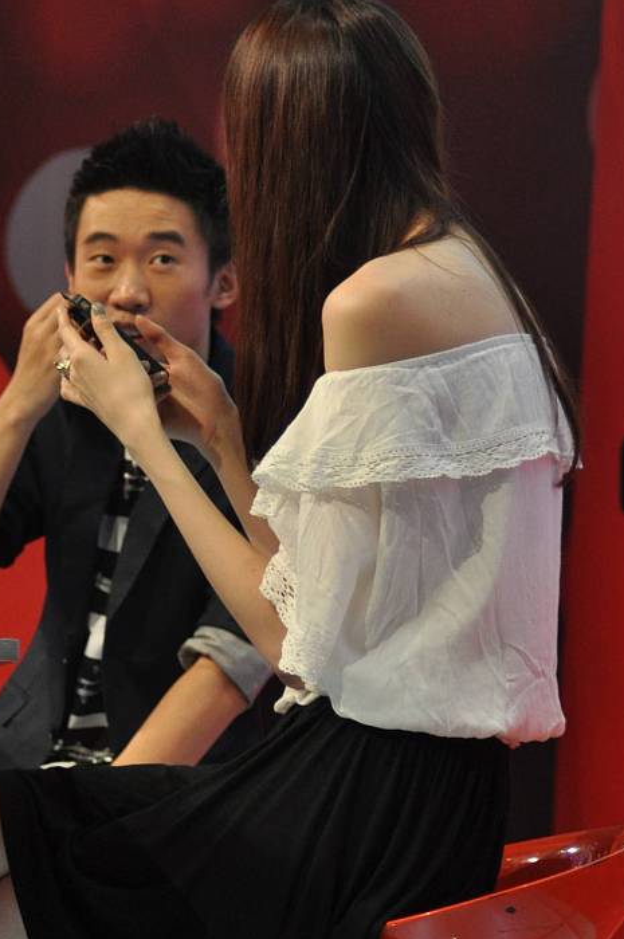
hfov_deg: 7.6
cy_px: 524
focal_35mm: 180
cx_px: 234
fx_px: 4691
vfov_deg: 11.4
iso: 800
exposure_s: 1/200
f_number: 4.5
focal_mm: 70
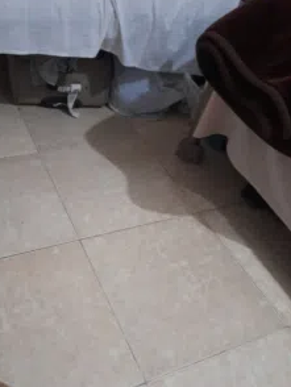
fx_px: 381
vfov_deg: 53.9
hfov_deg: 41.3
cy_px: 203
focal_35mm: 34
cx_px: 96
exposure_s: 1/25
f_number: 2
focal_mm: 4.6
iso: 640
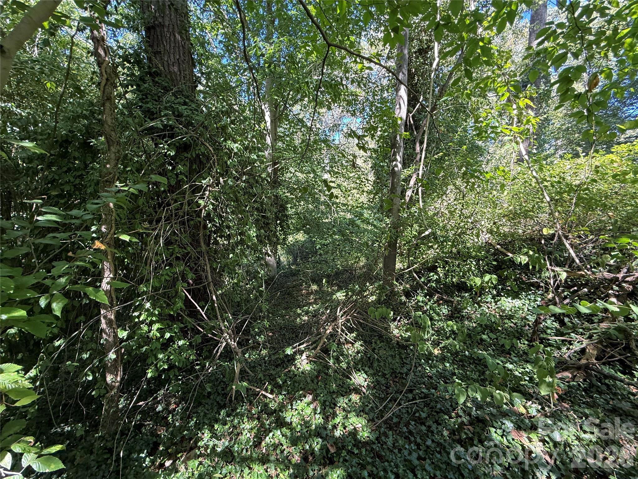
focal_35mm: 14
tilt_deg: -3.2
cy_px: 240
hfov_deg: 102.1
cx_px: 319
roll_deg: -0.9
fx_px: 258
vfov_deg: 85.7
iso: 160
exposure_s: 1/99
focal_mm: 2.22
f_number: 2.2
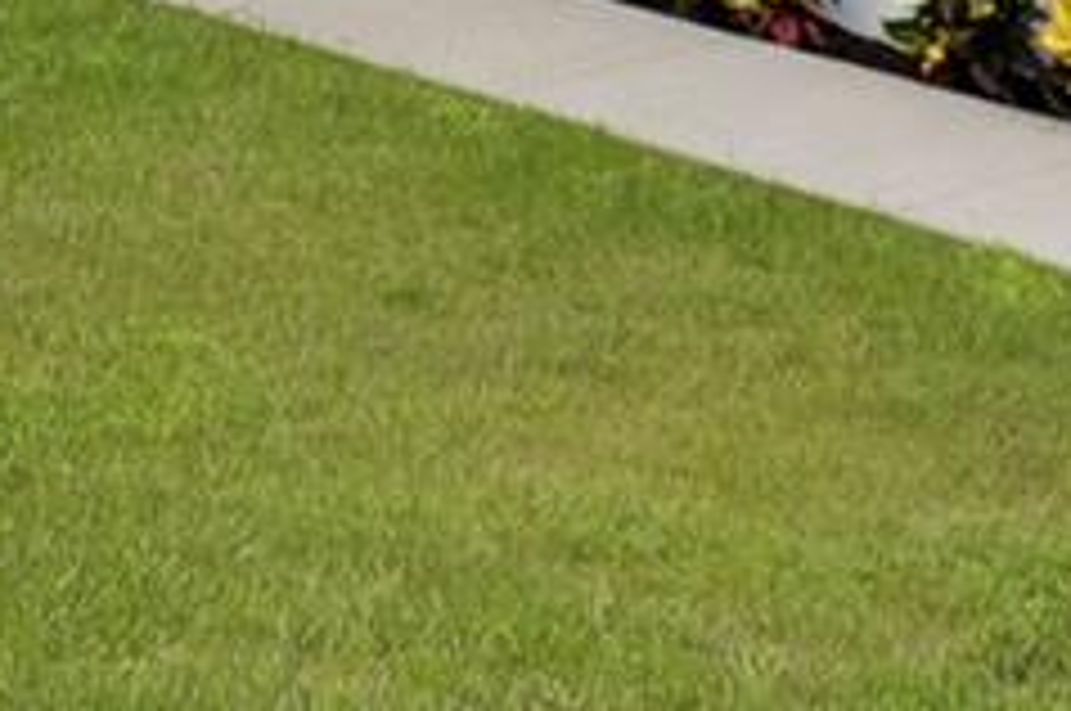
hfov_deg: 12.9
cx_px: -706
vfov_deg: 8.7
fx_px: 4397
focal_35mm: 148
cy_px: -781
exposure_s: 1/2000
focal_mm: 8.38
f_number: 2.8
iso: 100
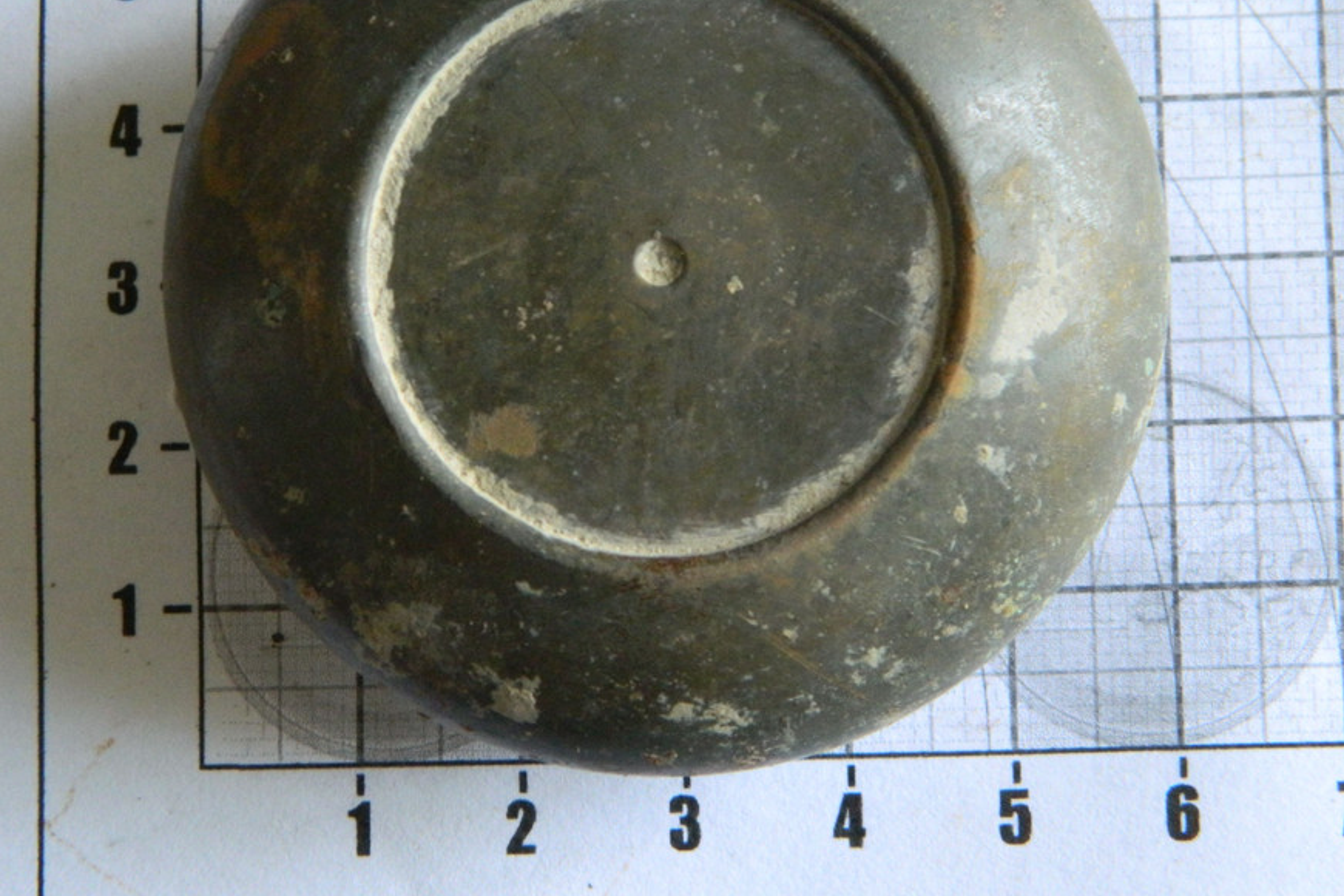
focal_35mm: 107
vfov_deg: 12.8
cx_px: 663
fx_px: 3995
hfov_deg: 19.1
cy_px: 328
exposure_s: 1/40
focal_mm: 15.1
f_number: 4.2
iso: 400
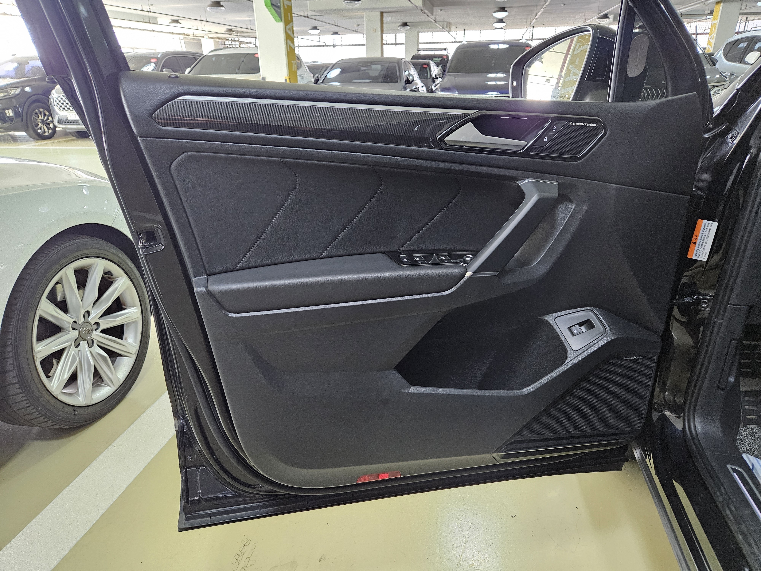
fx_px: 506
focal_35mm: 23
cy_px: 286
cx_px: 380
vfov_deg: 58.9
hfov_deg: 73.9
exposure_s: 1/120
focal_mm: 5.4
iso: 640
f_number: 1.8
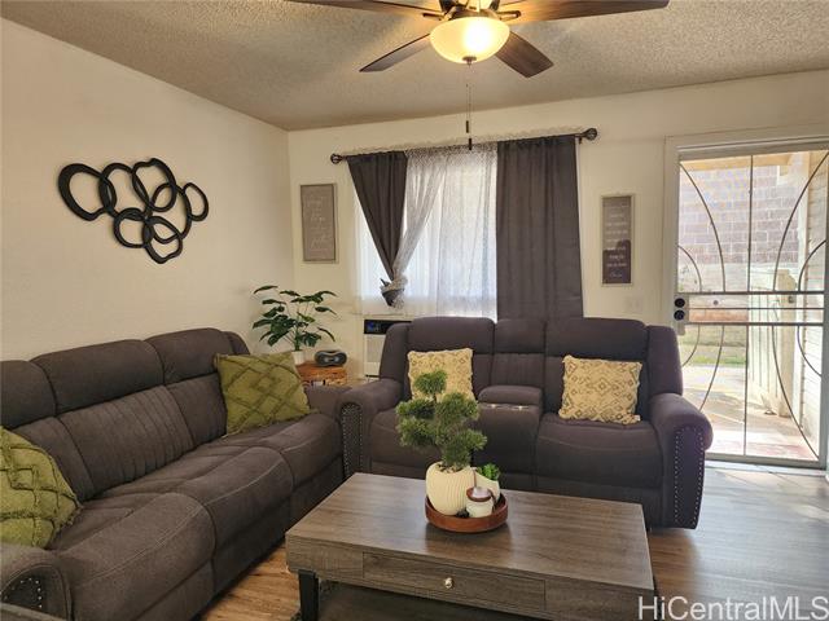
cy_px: 310
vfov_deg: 58.9
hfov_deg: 73.9
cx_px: 414
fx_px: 551
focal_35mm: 23
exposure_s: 1/120
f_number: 1.8
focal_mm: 6.4
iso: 200
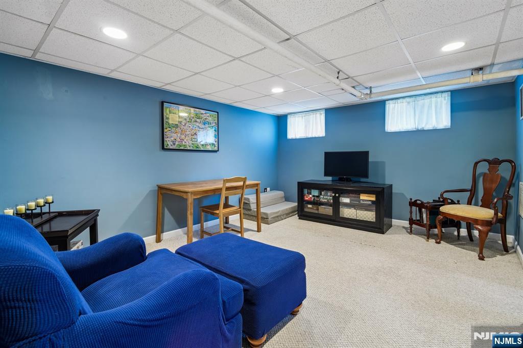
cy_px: 174
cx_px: 262
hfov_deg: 96.8
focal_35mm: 16
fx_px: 232
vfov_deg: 73.7
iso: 400
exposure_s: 1/1.25
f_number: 8
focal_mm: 16
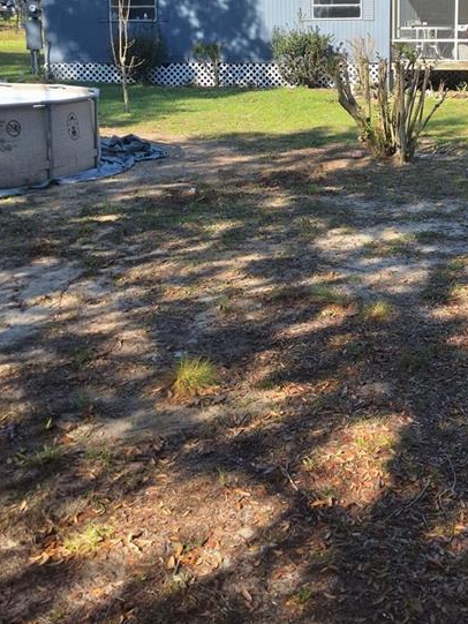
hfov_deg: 28.0
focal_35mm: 51
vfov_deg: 36.5
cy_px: 149
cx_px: 367
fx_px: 919
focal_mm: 5.54
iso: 40
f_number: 1.8
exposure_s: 1/1140
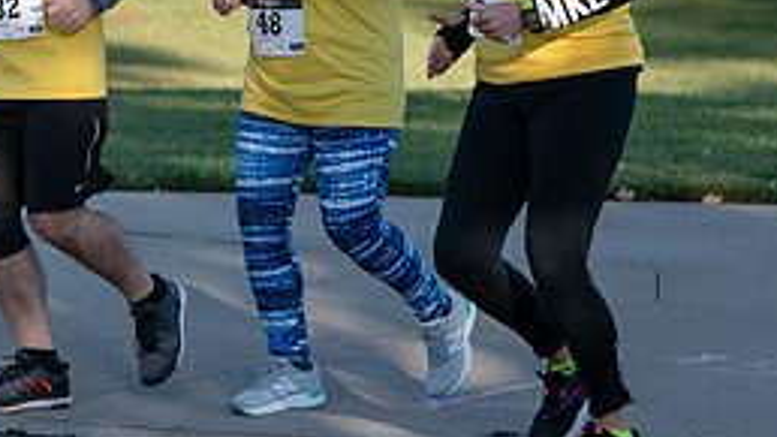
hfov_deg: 7.3
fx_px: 6056
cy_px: -11
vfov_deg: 4.1
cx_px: 202
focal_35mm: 294
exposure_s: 1/640
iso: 200
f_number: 4.5
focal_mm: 125
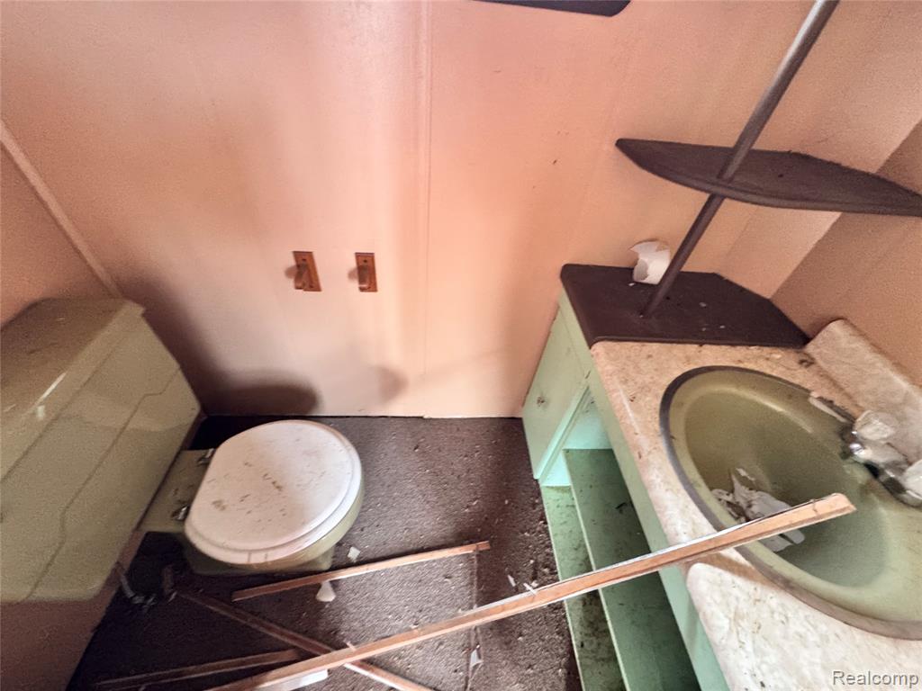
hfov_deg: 102.1
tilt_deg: -46.9
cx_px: 461
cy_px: 346
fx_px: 373
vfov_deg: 85.7
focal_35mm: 14
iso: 640
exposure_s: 1/60
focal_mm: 2.22
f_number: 2.2
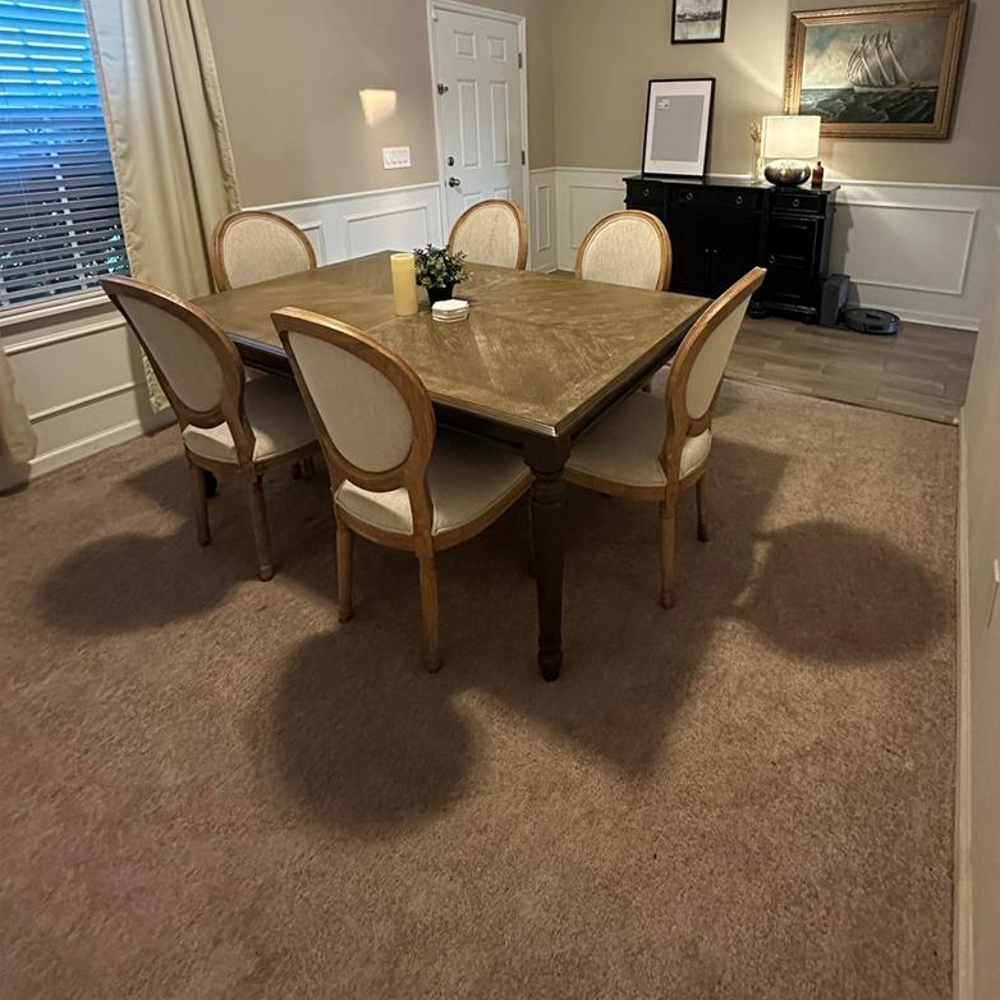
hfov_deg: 77.2
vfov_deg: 73.6
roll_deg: -0.2
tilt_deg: -14.7
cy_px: 283
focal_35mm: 19
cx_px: 574
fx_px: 621
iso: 1250
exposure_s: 1/60
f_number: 2.2
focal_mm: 2.22
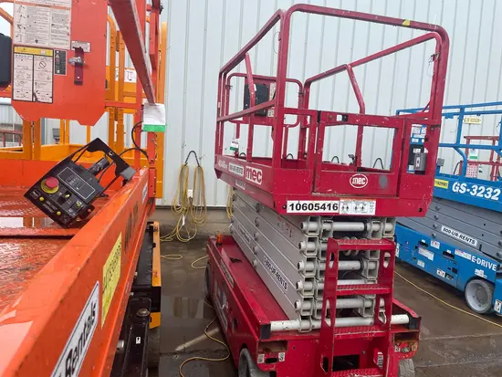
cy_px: 188
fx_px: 377
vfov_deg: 53.1
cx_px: 251
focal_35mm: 26
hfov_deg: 67.3
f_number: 1.6
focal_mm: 4.2
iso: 125
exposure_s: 1/121
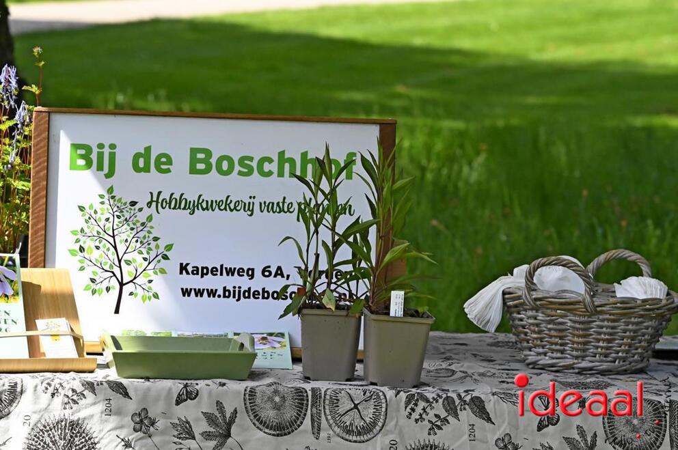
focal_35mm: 175
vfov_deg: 7.8
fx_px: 3292
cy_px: 225
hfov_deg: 11.8
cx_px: 339
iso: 8000
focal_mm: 175
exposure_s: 1/6400
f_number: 10
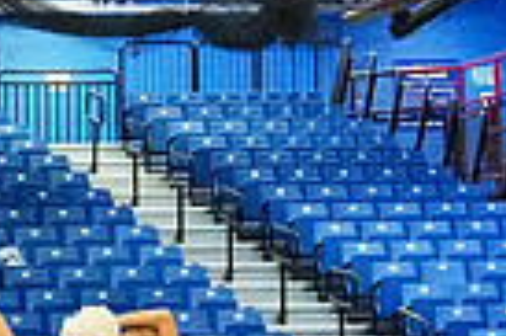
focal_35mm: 254
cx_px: -561
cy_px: 600
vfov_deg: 5.3
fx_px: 3566
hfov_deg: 7.7
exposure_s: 1/1000
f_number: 4
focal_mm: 40
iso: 25600
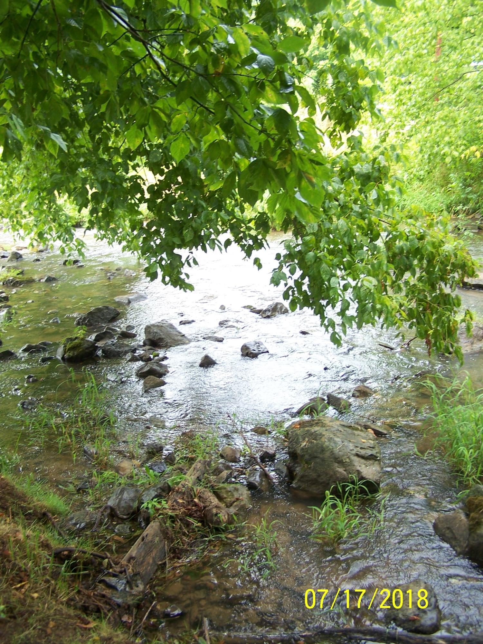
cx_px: 242
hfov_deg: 37.7
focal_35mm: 38
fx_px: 707
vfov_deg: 49.0
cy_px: 322
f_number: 2.8
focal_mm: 6.3
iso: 80
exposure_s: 1/60
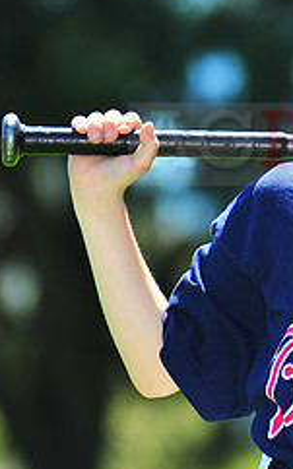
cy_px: 128
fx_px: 5615
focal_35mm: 439
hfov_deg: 3.0
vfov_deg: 4.8
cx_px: 454
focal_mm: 180
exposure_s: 1/640
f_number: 5
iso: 200
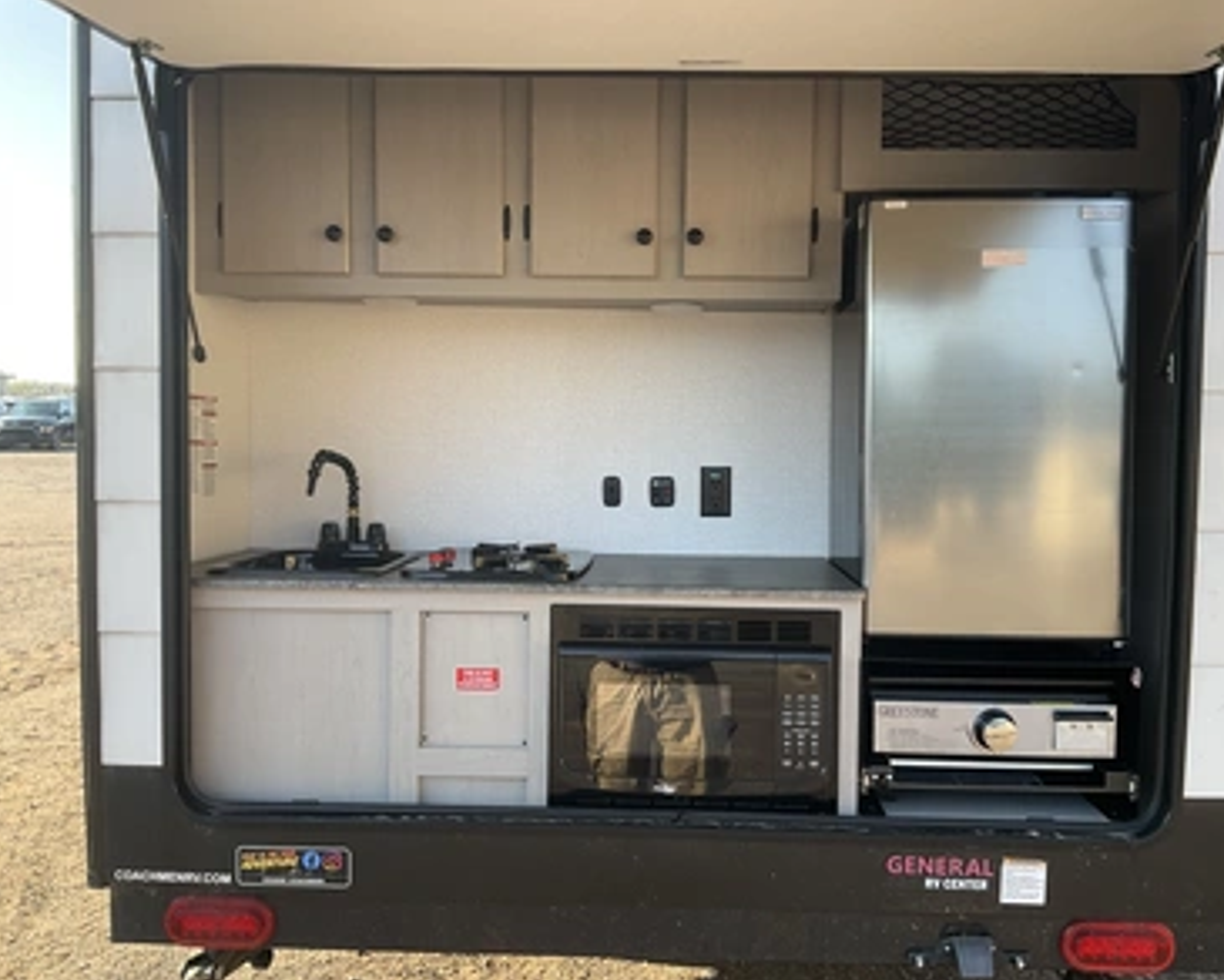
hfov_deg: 57.1
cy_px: 500
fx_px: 1123
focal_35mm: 31
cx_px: 644
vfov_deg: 47.1
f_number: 1.8
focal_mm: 3
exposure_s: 1/229
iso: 20
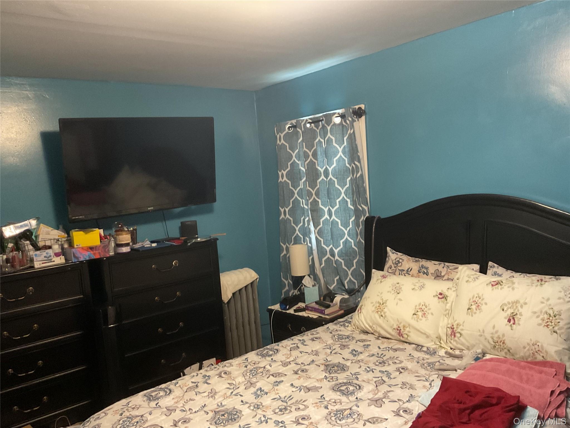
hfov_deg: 61.7
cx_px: 285
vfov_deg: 48.2
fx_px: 478
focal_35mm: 29
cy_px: 214
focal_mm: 3
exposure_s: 1/30
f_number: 1.8
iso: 320
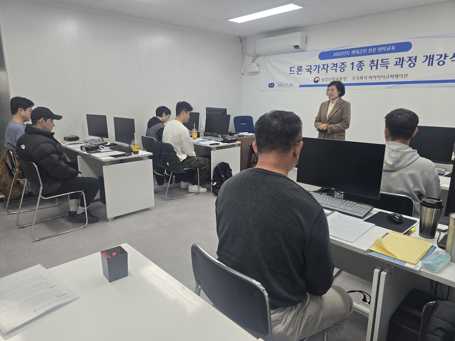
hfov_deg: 73.9
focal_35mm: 23
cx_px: 228
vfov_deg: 58.9
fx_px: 302
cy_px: 170
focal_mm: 6.3
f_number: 1.7
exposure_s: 1/120
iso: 80
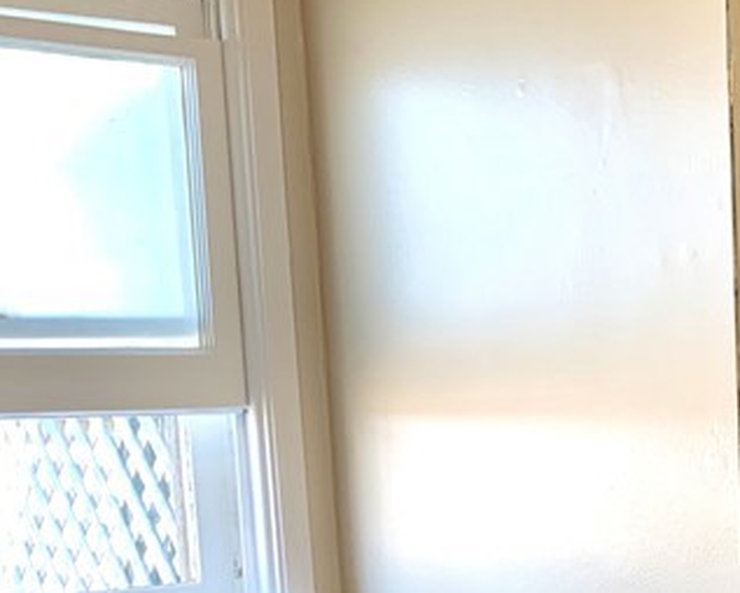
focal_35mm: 82
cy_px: 733
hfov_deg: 22.2
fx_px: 1797
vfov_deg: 17.7
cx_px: 780
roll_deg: +0.8
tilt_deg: -11.1
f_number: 1.8
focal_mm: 4.25
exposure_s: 1/60
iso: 50
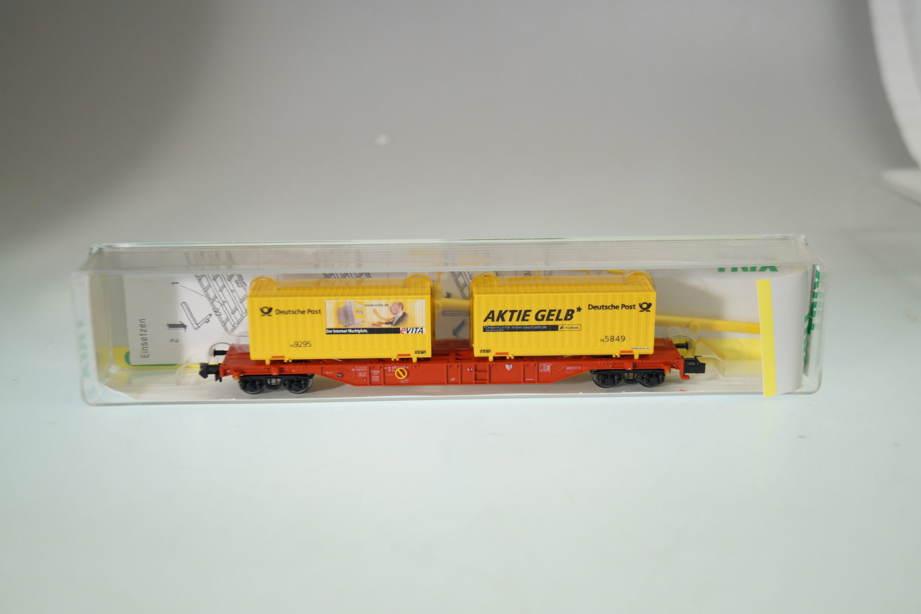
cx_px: 460
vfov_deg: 29.9
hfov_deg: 43.6
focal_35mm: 45
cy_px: 307
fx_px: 1151
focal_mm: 30
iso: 250
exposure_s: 1/160
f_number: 4.5
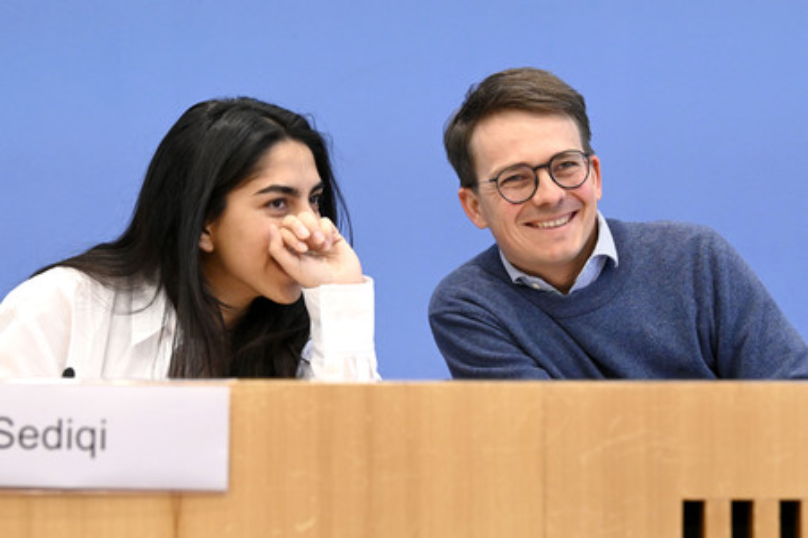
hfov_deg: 28.9
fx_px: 1570
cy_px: 269
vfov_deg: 19.4
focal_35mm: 70
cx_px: 404
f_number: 5
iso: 4000
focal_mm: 70
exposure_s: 1/640
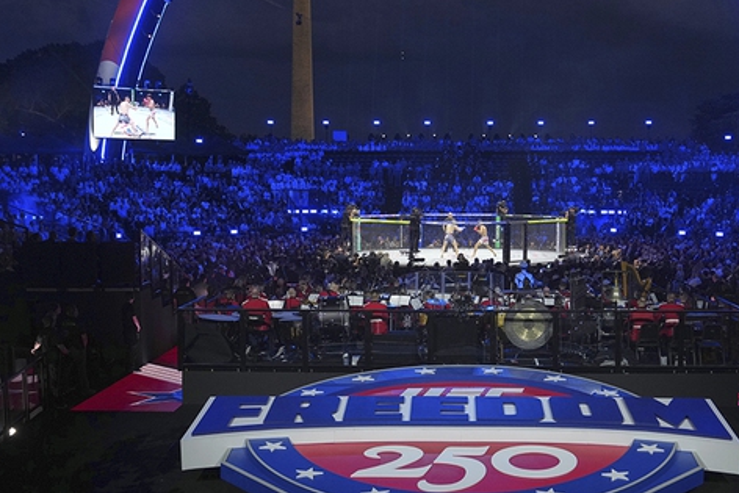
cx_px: 456
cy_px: 248
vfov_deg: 23.8
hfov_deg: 34.9
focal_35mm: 57
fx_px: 1170
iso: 1250
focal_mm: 42
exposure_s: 1/320
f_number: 2.8
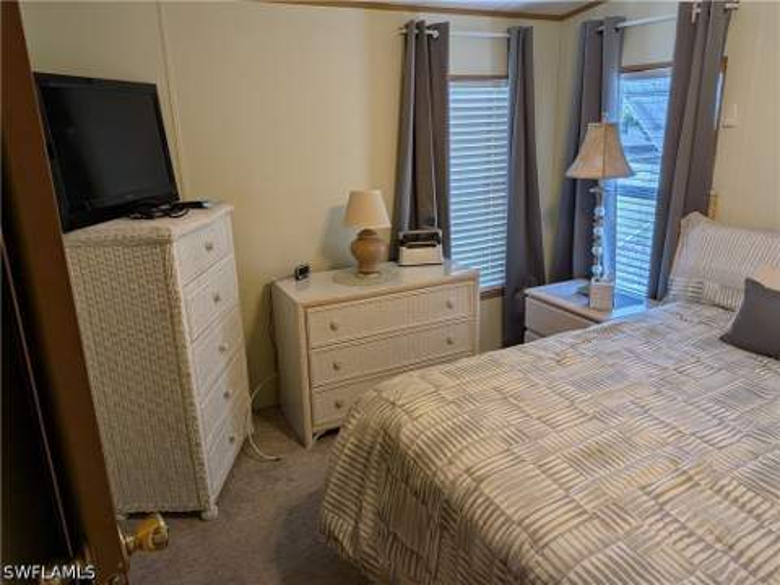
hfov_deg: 71.6
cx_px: 390
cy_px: 292
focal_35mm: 24
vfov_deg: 56.8
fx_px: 541
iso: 30
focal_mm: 4.53
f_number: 1.7
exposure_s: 1/453
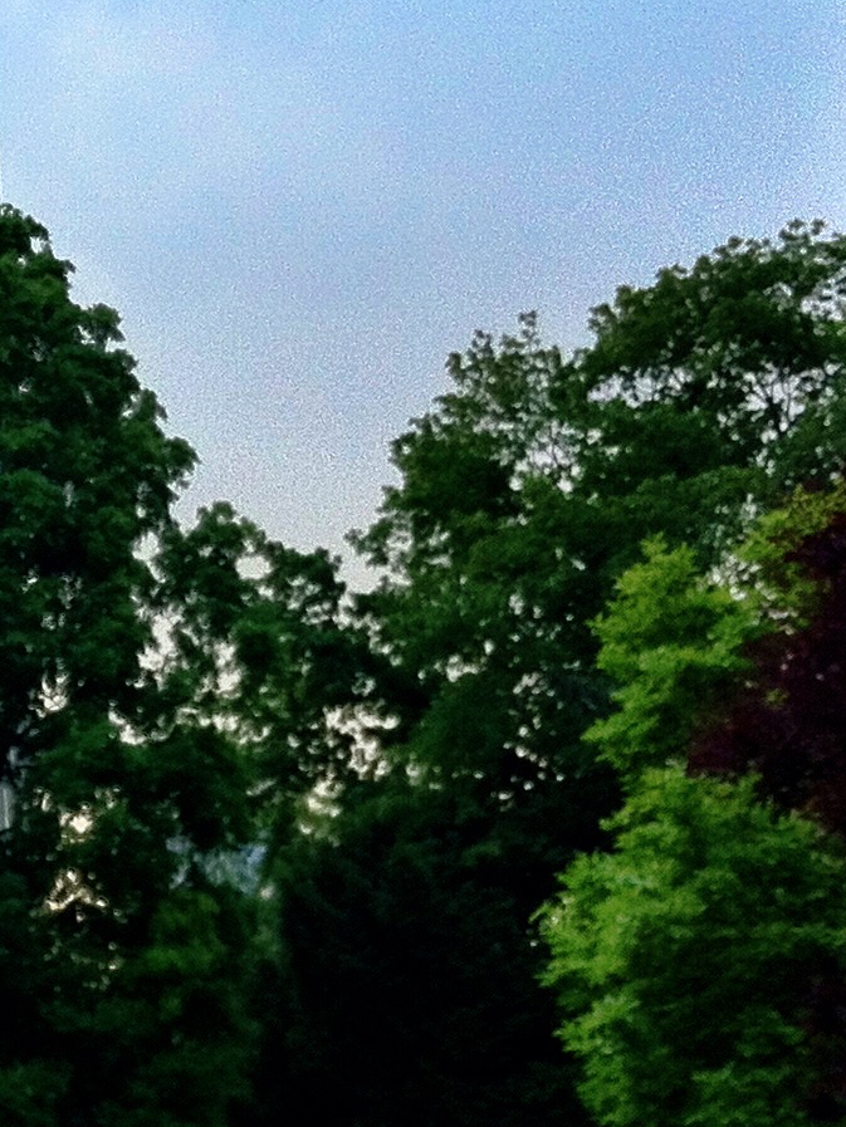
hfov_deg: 13.6
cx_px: -504
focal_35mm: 101
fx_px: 3290
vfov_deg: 19.3
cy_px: 244
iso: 100
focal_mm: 3.85
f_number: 2.8
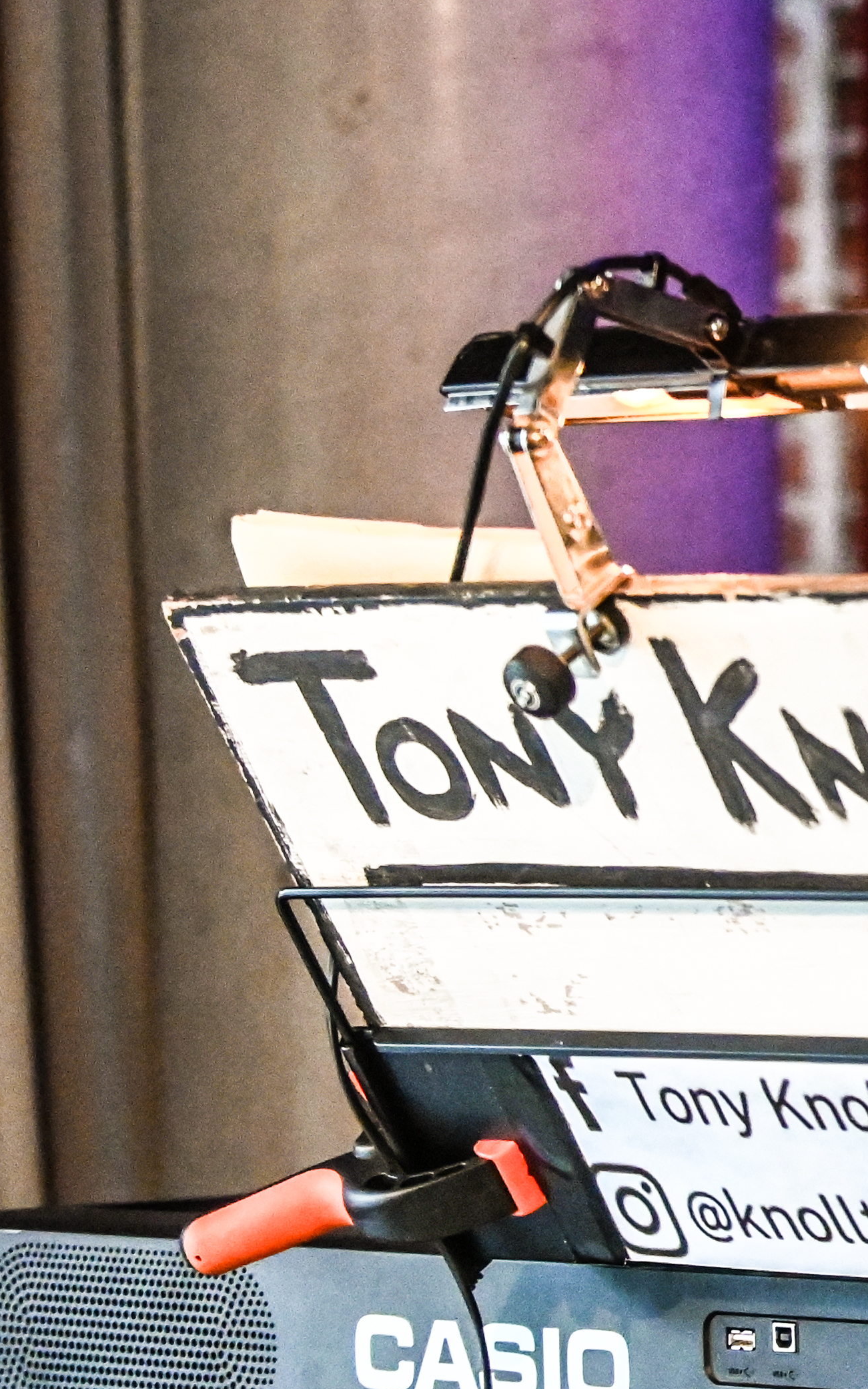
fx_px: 8401
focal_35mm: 222
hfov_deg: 5.7
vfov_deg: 9.4
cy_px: 518
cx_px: 1994
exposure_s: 1/1250
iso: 8000
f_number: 2.8
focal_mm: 75
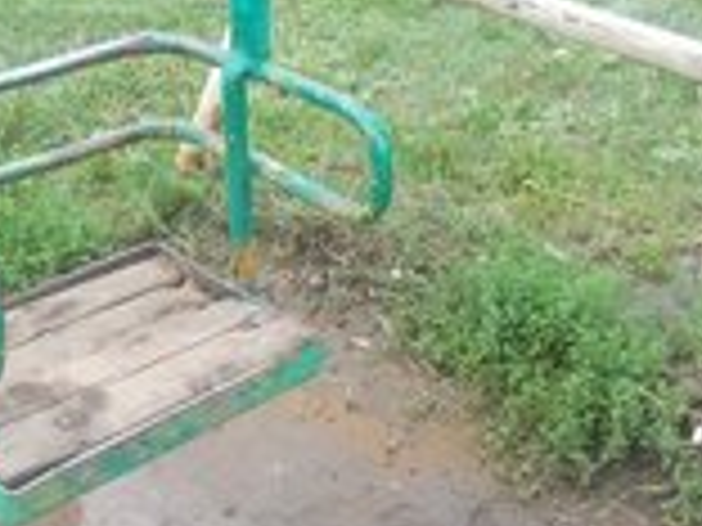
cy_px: 162
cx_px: 50
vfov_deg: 20.3
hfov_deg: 26.0
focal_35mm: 72
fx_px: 1460
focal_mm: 4
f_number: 2.7
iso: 80
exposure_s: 1/125
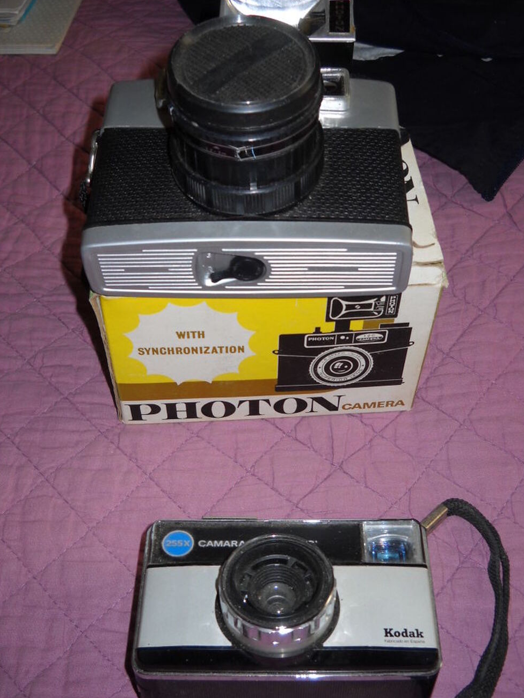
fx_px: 848
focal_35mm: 42
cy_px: 353
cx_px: 267
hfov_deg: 34.4
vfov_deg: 44.8
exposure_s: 1/30
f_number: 3.1
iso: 64
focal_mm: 6.72
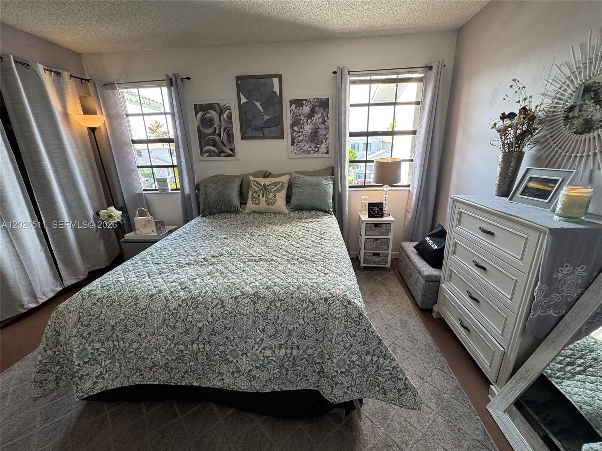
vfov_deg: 85.7
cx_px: 301
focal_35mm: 14
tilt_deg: -17.3
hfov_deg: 102.1
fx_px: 243
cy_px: 226
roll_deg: +1.6
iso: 160
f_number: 2.2
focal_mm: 2.22
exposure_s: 1/120
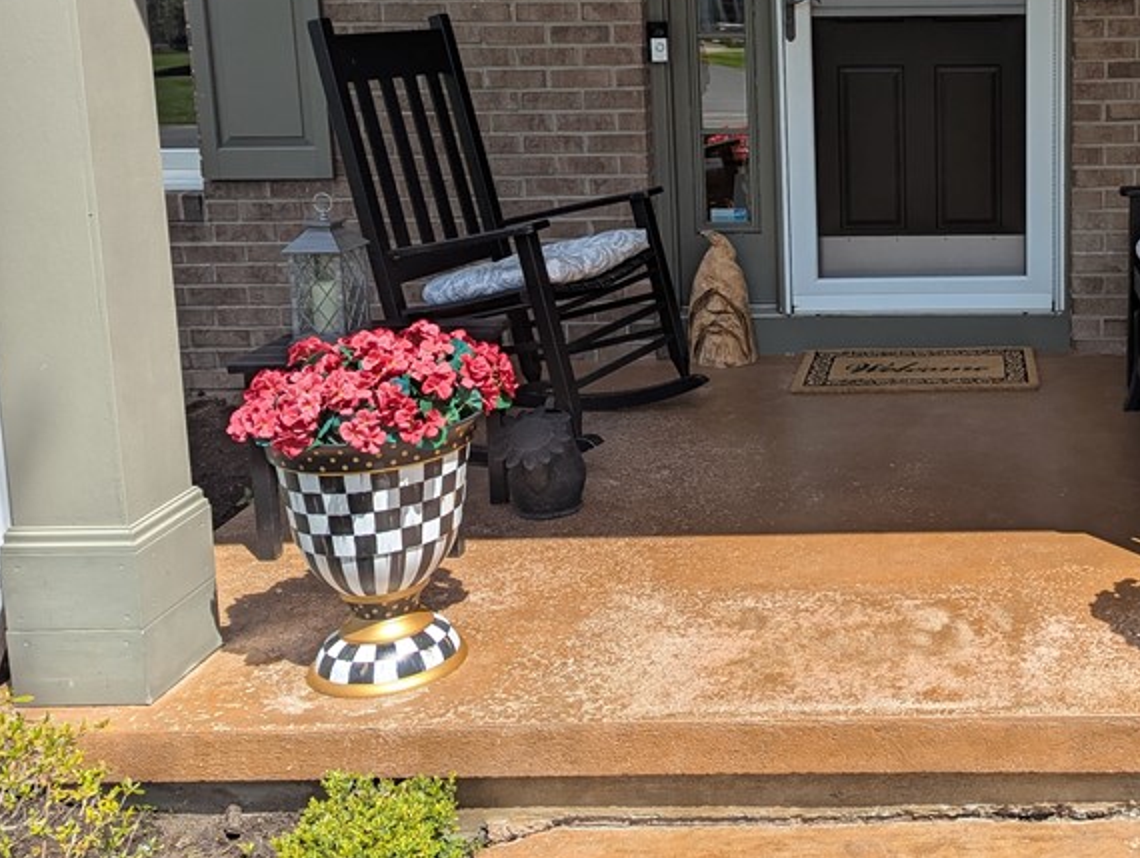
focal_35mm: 43
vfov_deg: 33.1
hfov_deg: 41.5
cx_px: 949
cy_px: 226
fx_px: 1418
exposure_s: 1/891
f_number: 1.85
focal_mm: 6.81
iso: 29
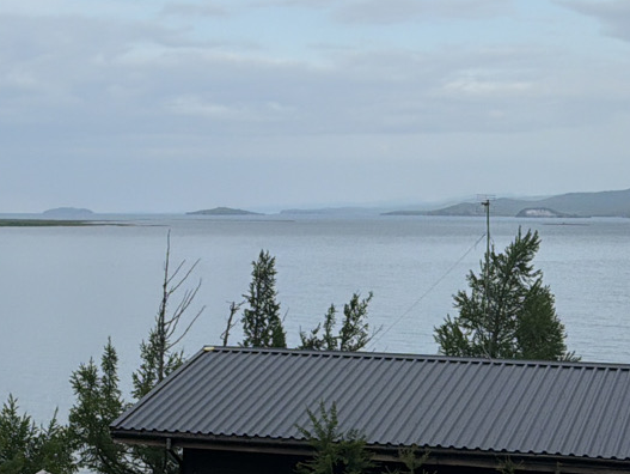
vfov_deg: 16.2
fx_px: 1657
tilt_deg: +1.2
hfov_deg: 21.4
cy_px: 148
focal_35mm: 91
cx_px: 192
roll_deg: +1.0
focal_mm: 6.76
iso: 80
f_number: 1.78
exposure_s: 1/3145
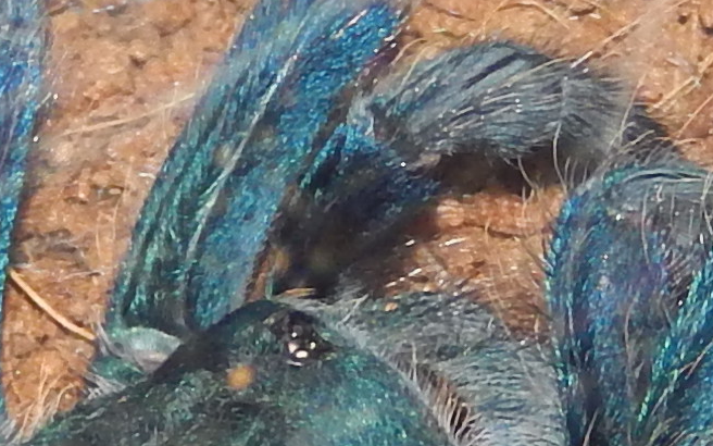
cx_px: 62
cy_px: 666
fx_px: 19101
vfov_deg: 1.3
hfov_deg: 2.1
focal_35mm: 983
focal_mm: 23.4
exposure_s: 1/30
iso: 200
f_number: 4.8
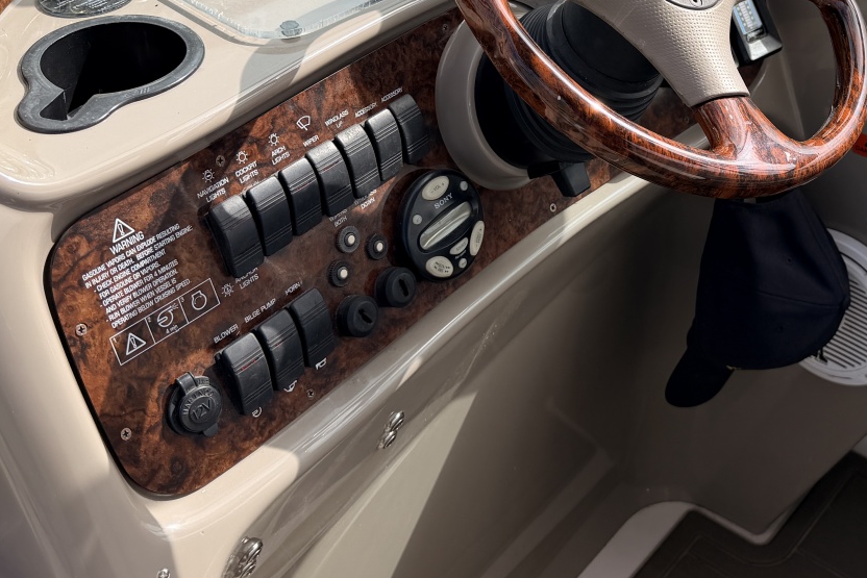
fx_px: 1156
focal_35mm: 48
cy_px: 5
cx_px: 596
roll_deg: +1.8
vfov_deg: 26.6
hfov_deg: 40.5
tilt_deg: -26.8
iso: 80
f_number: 1.78
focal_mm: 6.76
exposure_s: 1/2611
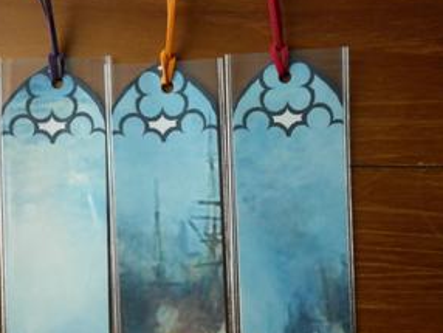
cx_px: 143
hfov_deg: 42.3
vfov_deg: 32.4
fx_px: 564
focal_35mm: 44
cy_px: 240
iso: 200
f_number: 2.8
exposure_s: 1/25
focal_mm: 5
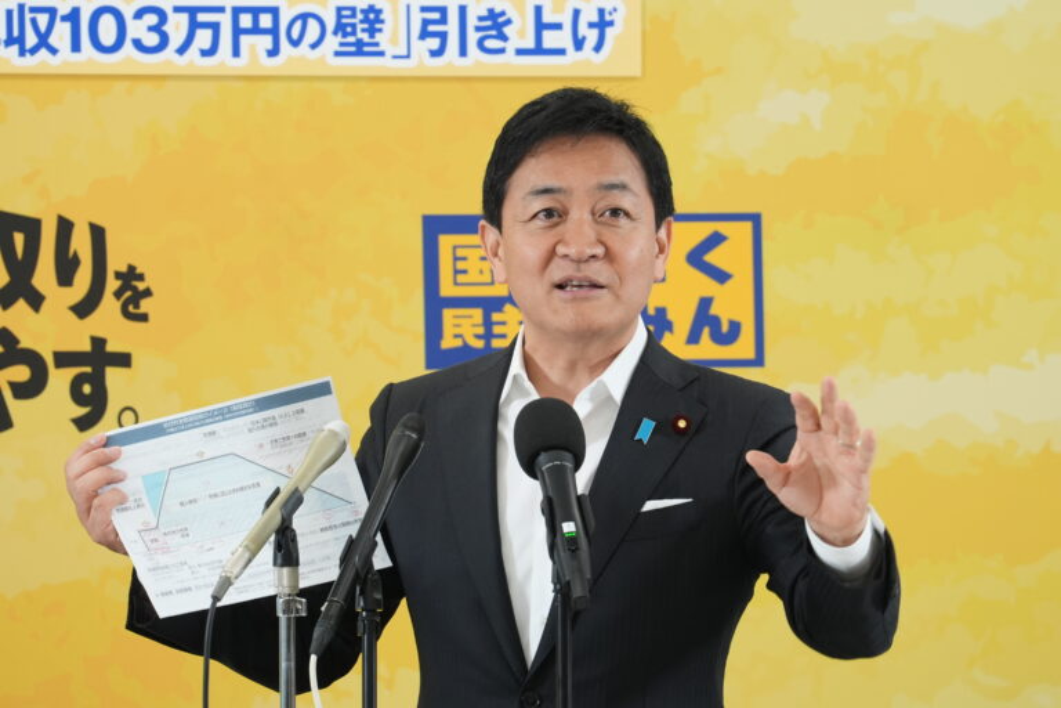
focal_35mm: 300
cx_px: 530
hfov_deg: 6.9
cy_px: 354
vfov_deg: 4.6
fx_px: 8841
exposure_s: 1/100
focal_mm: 200
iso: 1000
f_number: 5.6
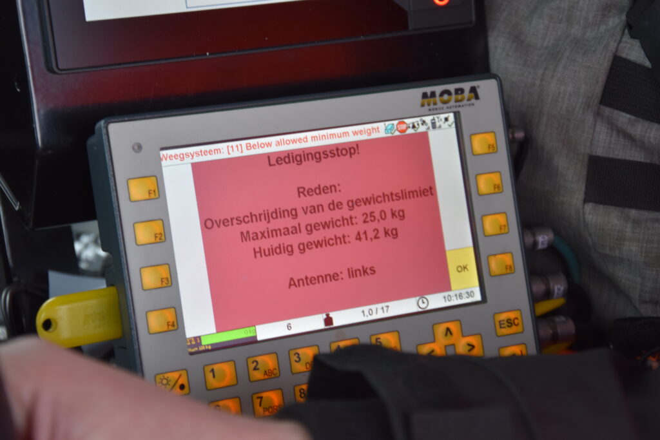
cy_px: 220
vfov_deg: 13.8
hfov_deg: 20.6
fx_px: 1815
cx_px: 330
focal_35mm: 99
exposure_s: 1/60
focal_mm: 66
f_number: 5.3
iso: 450
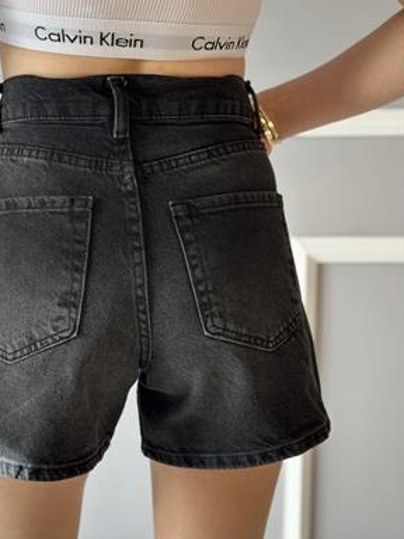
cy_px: 282
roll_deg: +0.0
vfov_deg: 29.8
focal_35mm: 65
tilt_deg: -13.1
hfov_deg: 22.5
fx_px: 1011
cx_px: 136
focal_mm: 6.86
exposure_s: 1/112
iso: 125
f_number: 1.78
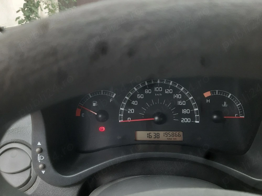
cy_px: 98
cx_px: 131
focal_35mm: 27
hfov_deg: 65.3
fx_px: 204
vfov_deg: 51.4
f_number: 1.7
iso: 125
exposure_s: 1/50
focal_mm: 3.93
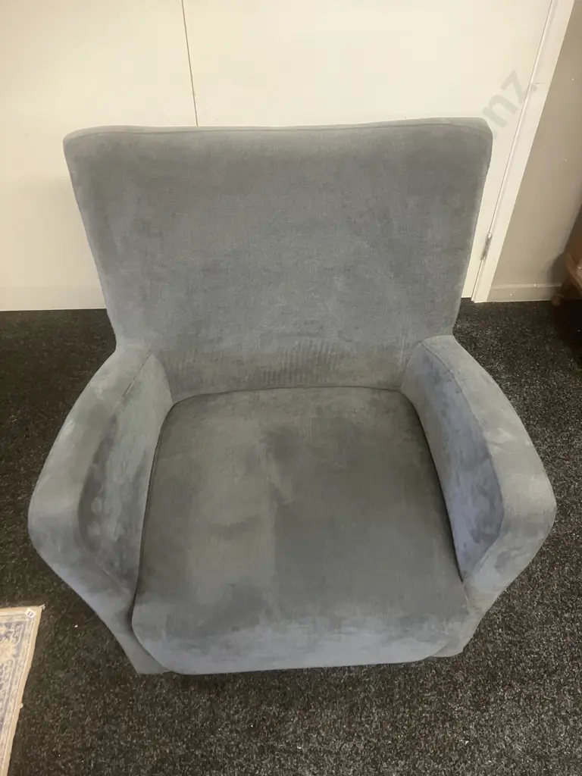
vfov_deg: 63.4
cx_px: 291
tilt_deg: -46.8
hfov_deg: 49.7
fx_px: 628
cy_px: 388
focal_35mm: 28
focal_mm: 3.99
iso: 250
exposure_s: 1/33
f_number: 1.8
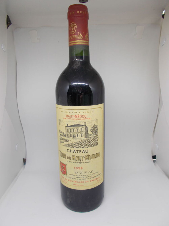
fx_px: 169
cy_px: 113
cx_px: 84
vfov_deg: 67.3
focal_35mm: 26
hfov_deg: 53.1
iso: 80
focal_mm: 4.6
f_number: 3.2
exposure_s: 1/30
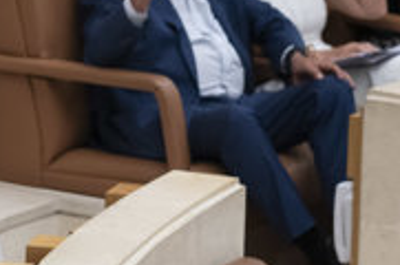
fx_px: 4237
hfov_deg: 5.4
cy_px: 230
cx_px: 51
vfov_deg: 3.6
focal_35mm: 382
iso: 3200
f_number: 4
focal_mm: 100
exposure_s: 1/160
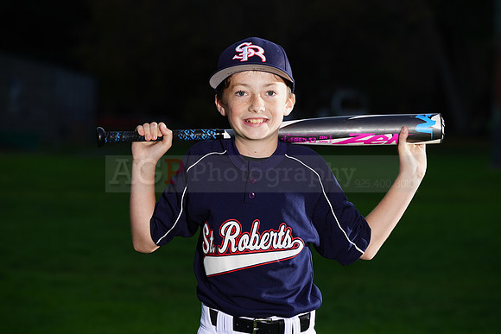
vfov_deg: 6.9
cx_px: 250
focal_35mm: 200
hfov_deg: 10.3
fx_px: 2784
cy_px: 167
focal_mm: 200
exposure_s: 1/160
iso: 320
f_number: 8
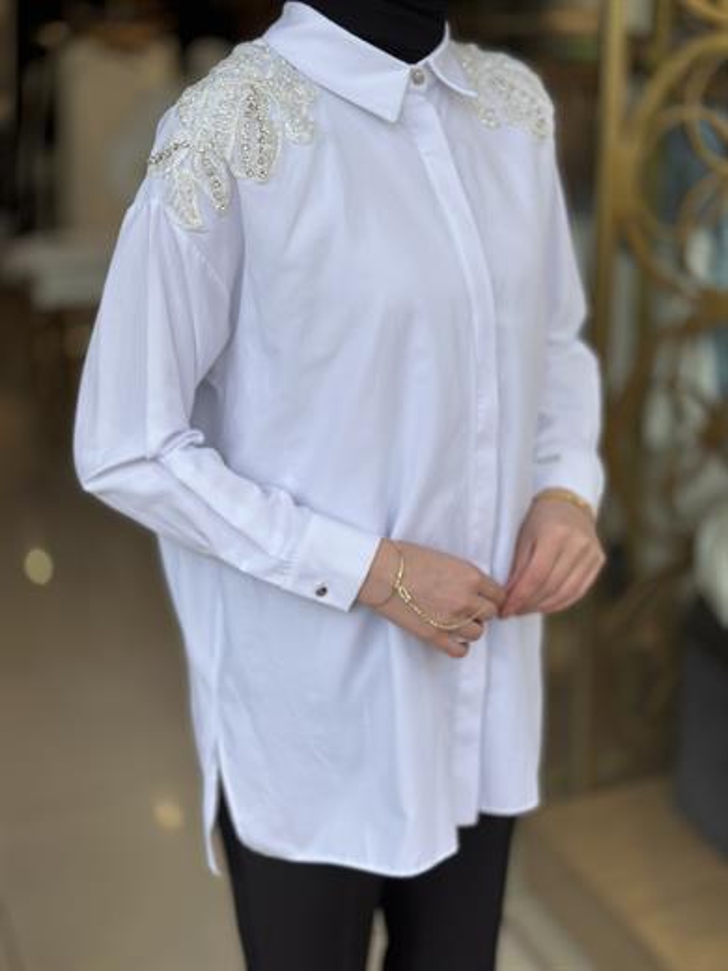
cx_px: 364
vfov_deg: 39.7
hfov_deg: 30.3
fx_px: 1346
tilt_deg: -18.9
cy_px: 486
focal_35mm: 48
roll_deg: +0.5
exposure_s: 1/1590
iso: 80
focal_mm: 6.86
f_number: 1.78
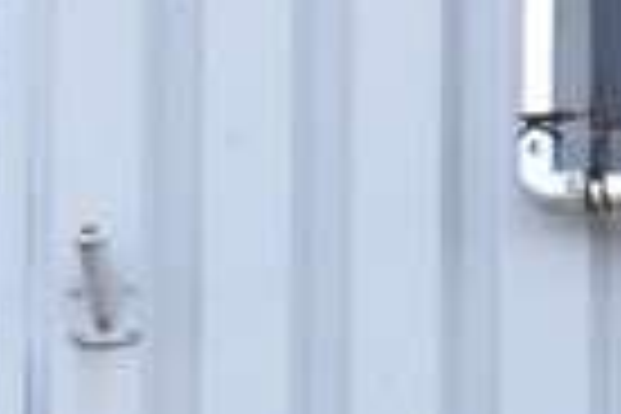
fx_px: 7296
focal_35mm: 423
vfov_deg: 3.1
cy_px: 1516
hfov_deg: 4.6
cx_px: 1917
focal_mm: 38
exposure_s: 1/250
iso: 400
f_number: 8
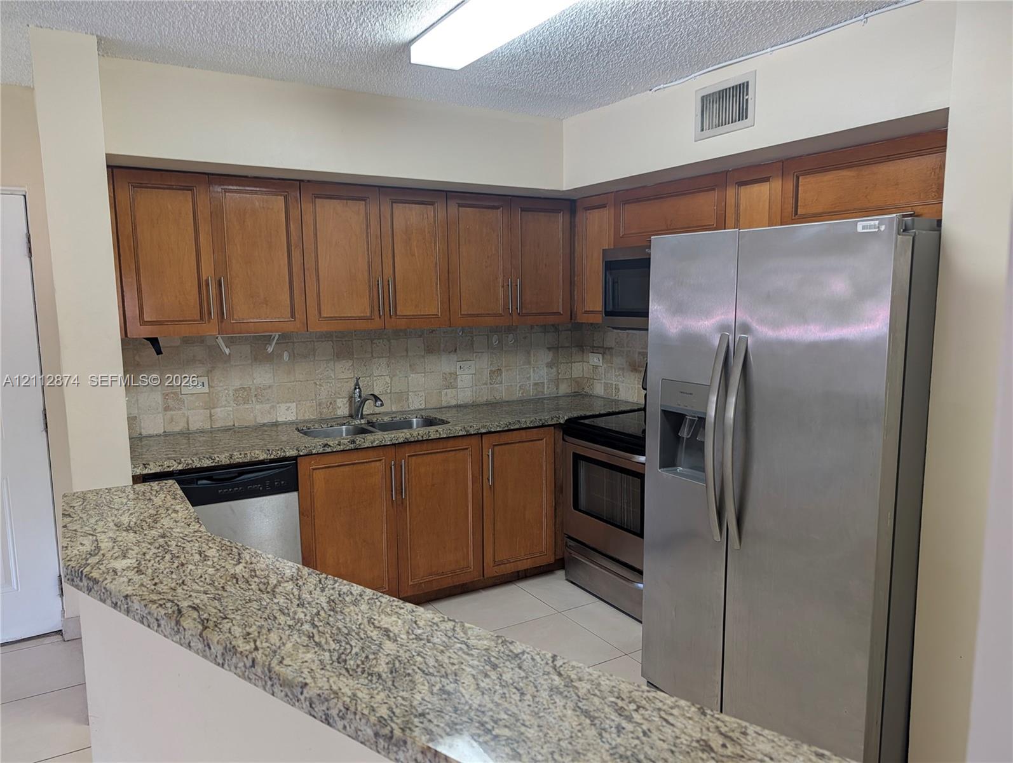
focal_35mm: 24
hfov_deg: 71.5
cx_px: 506
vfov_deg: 56.9
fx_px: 703
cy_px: 382
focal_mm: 6.9
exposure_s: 1/38.2
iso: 73
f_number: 1.68
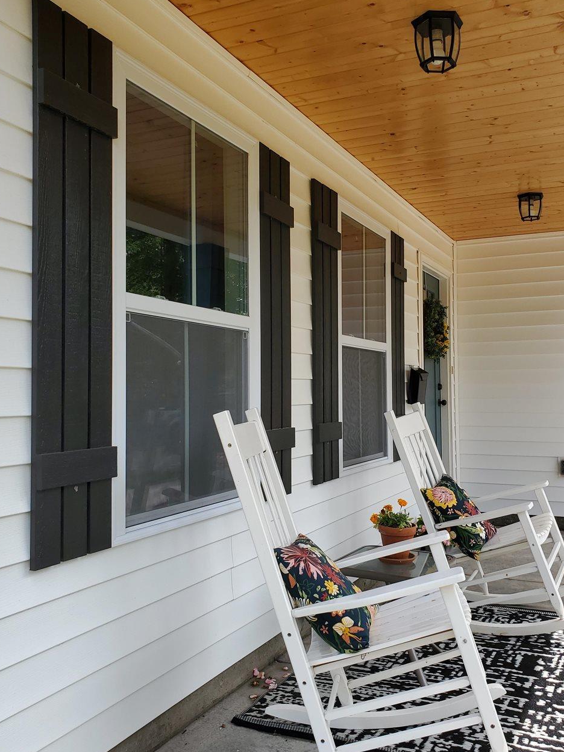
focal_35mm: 32
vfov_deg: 56.8
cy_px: 371
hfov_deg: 44.1
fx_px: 695
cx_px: 319
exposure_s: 1/522
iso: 50
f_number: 2.4
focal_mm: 4.3
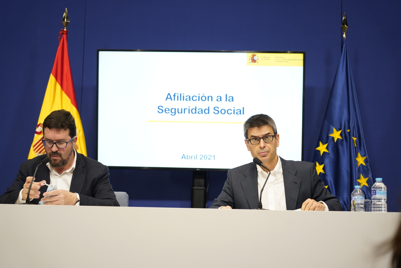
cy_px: 134
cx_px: 200
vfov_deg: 17.5
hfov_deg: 26.0
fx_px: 869
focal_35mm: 78
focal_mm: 78
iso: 1250
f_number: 4
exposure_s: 1/80
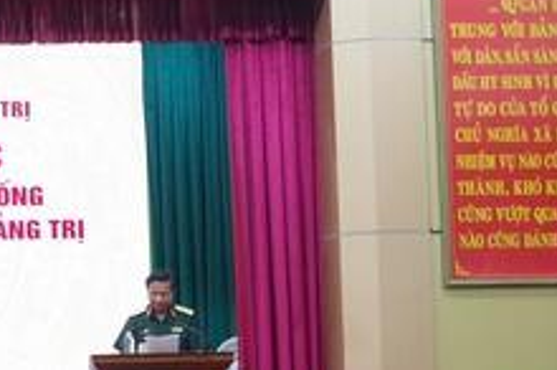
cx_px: -294
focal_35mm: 120
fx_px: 1854
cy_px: 272
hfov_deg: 15.6
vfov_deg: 11.4
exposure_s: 1/80
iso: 3200
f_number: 5
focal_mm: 21
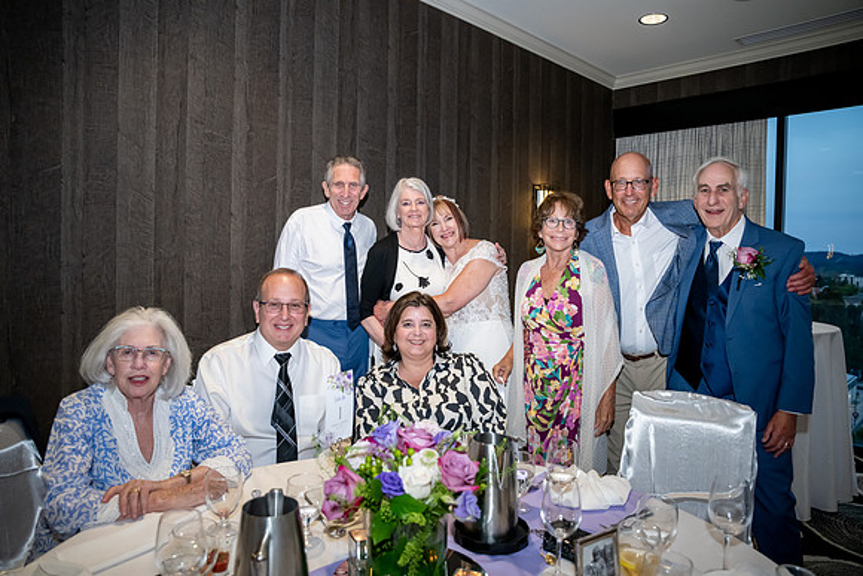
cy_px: 288
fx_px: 575
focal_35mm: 24
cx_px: 432
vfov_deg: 53.2
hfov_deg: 73.7
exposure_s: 1/320
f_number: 4
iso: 2500
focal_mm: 24
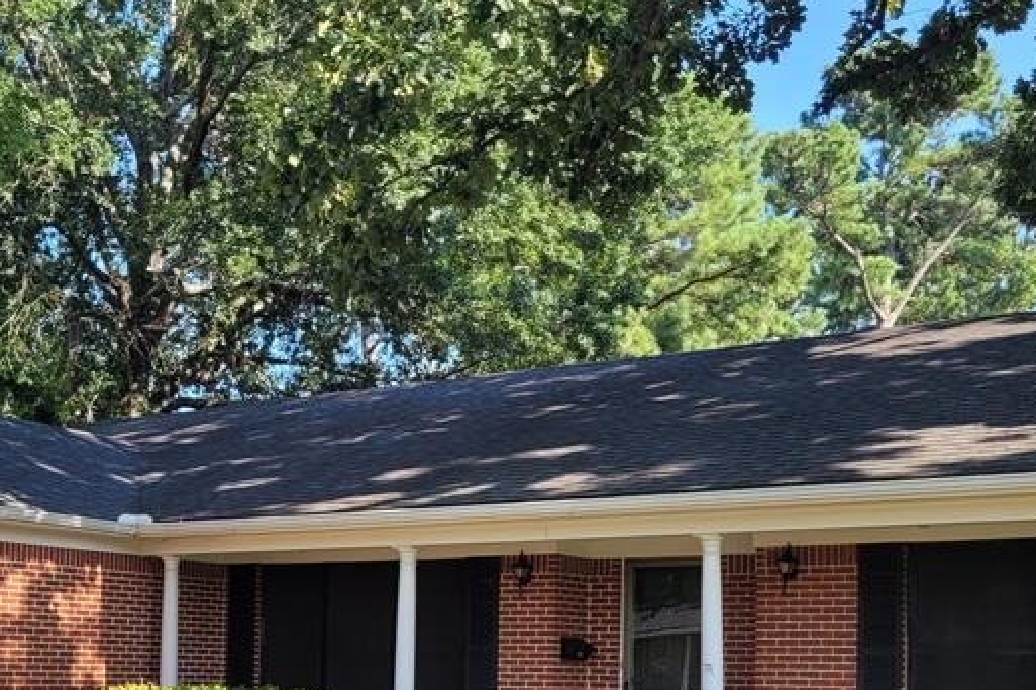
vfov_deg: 24.3
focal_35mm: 54
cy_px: 636
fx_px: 1554
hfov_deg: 36.8
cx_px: 436
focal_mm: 5.4
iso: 40
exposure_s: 1/571
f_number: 1.8
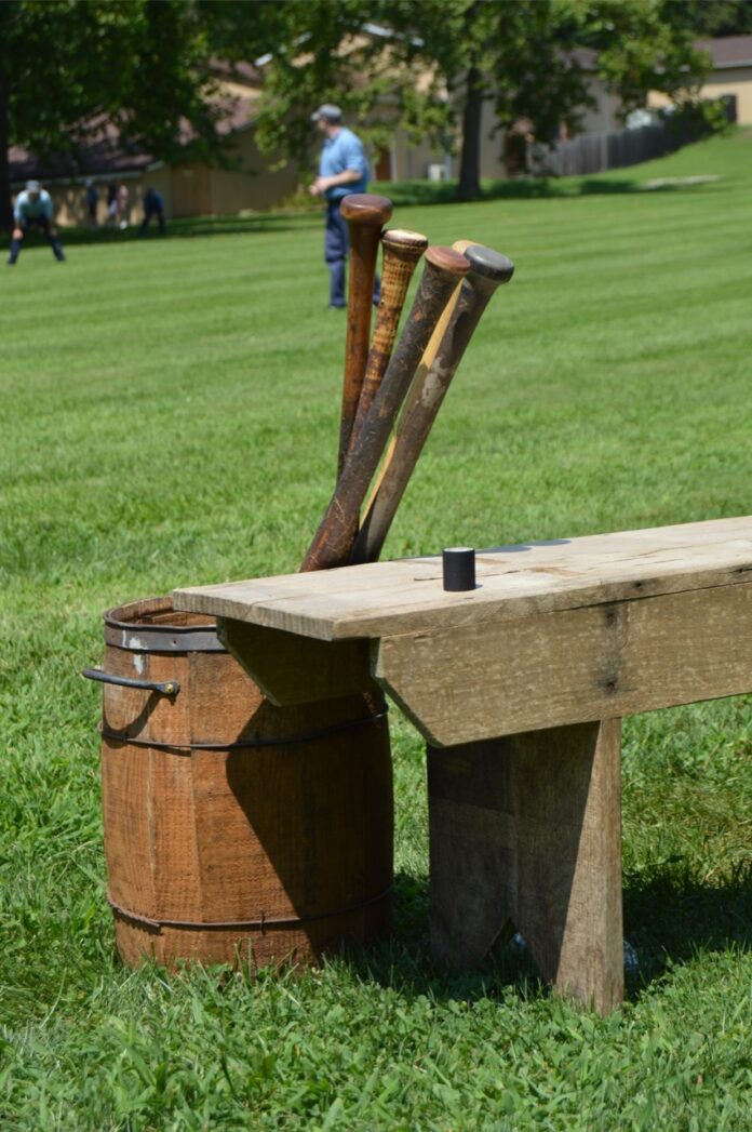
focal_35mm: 82
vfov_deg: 24.6
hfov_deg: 16.5
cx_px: 376
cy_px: 566
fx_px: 2590
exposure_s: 1/250
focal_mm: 55
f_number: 8
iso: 100
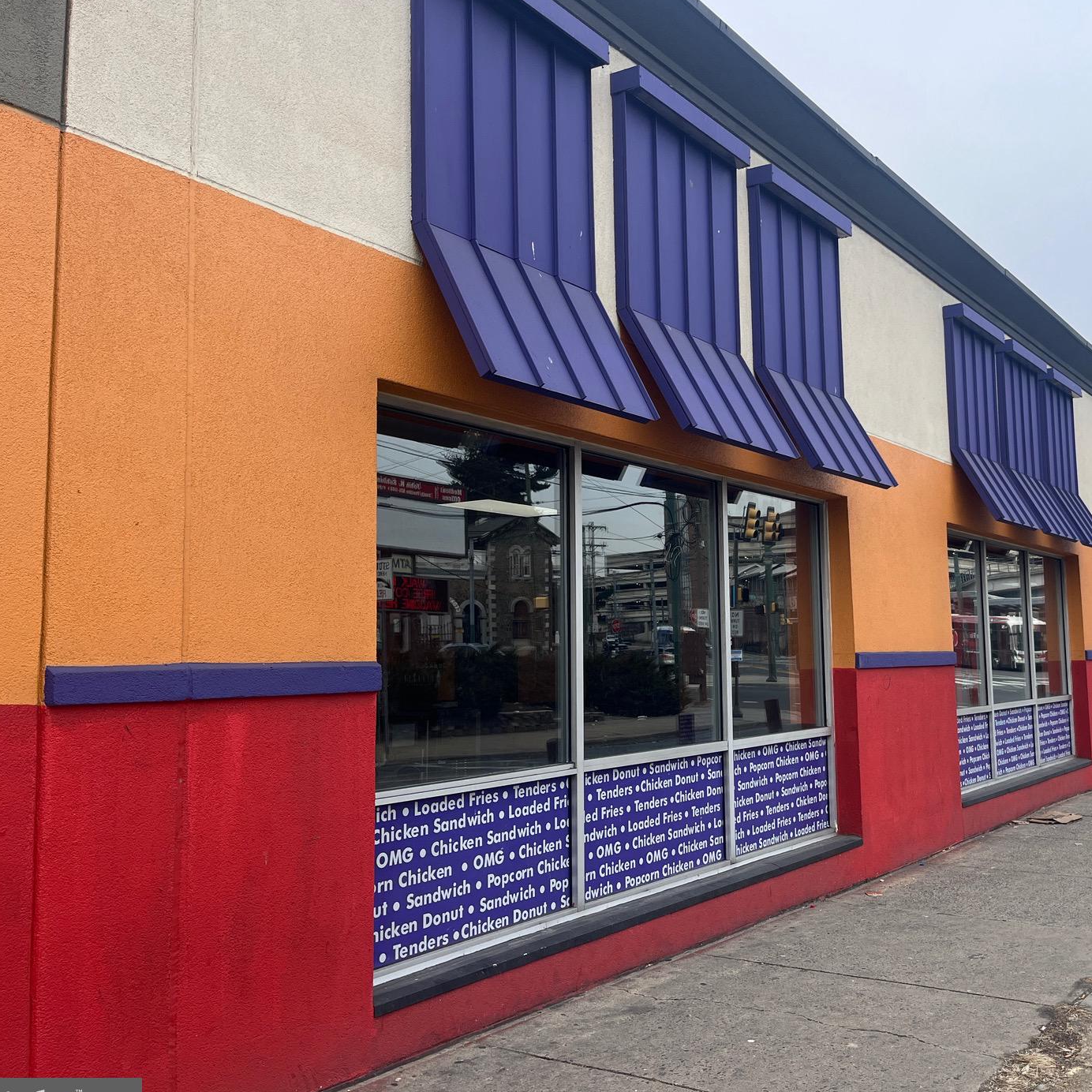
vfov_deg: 48.4
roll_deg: +1.9
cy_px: 537
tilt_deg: +6.5
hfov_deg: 47.4
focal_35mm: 34
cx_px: 753
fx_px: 1213
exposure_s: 1/1238
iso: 50
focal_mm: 5.1
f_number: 1.6
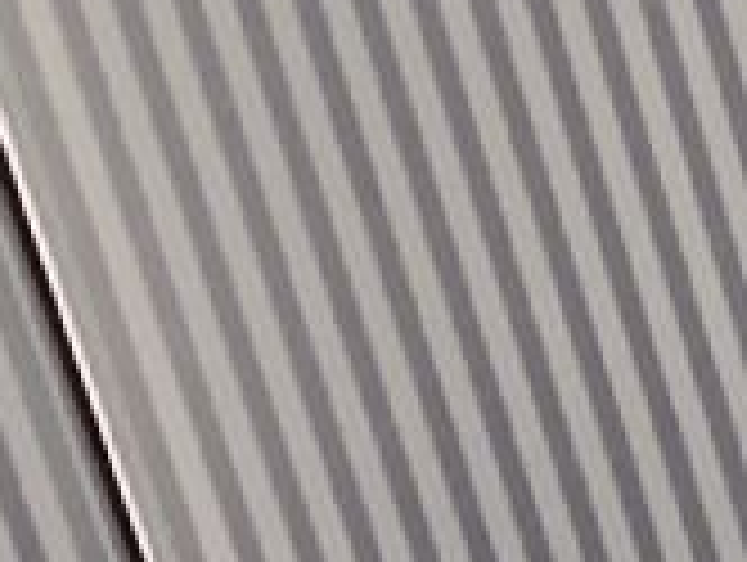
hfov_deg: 6.8
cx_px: 2763
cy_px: 1583
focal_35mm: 239
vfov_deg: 5.9
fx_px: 5165
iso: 25
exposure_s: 1/120
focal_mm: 3.3
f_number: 2.4
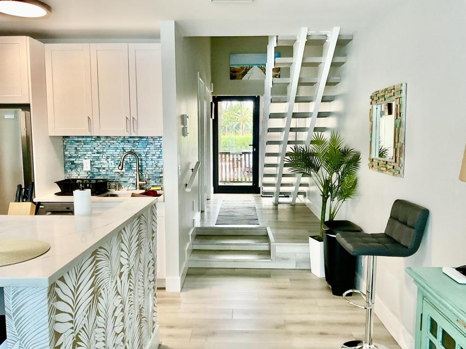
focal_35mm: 29
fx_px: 390
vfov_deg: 48.2
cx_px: 233
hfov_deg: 61.7
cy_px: 174
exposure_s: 1/60
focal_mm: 3
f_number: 1.8
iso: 80
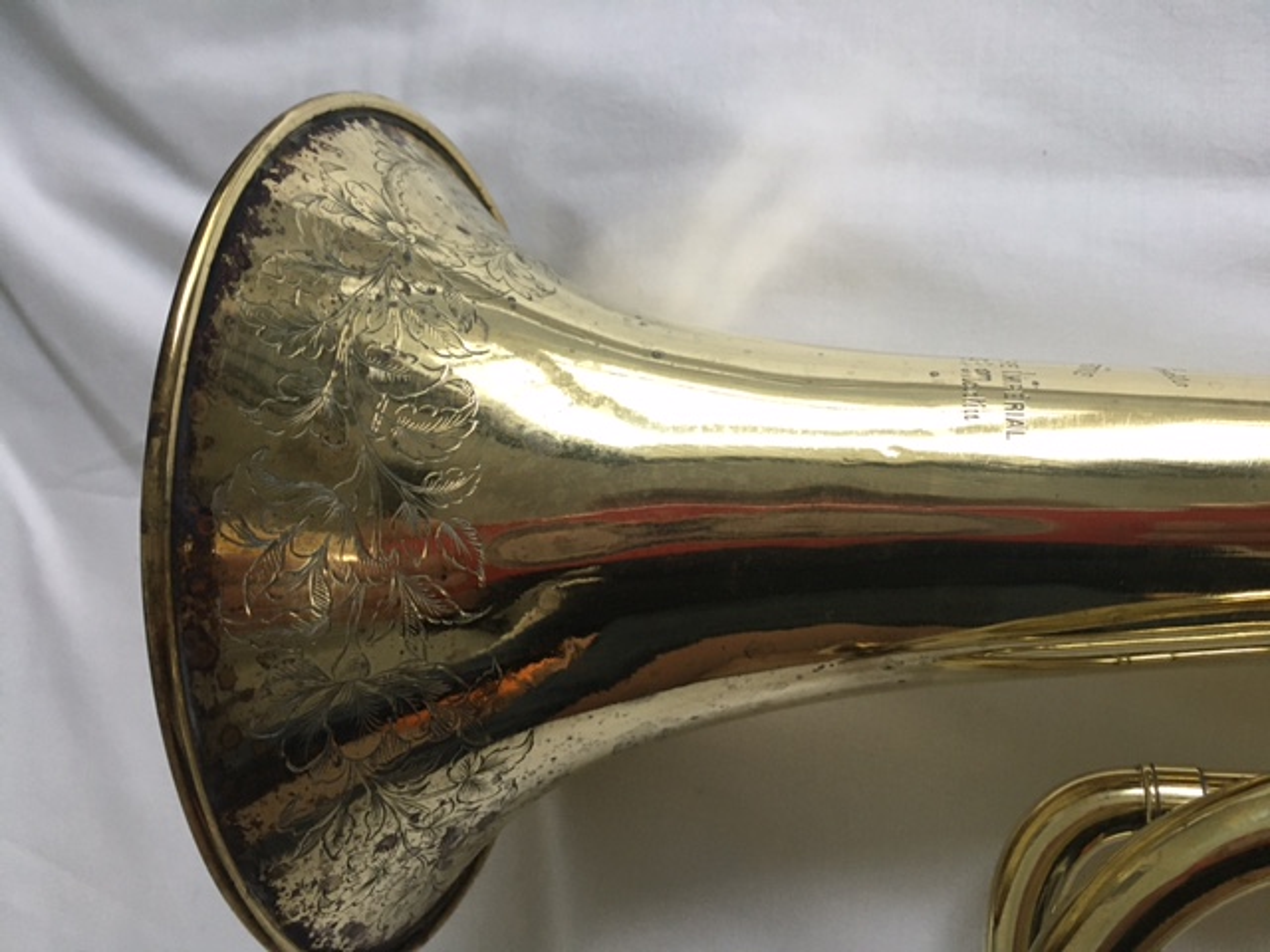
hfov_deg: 61.7
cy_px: 476
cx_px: 635
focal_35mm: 29
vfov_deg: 48.2
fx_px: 1064
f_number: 2.2
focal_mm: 4.15
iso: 160
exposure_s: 1/33
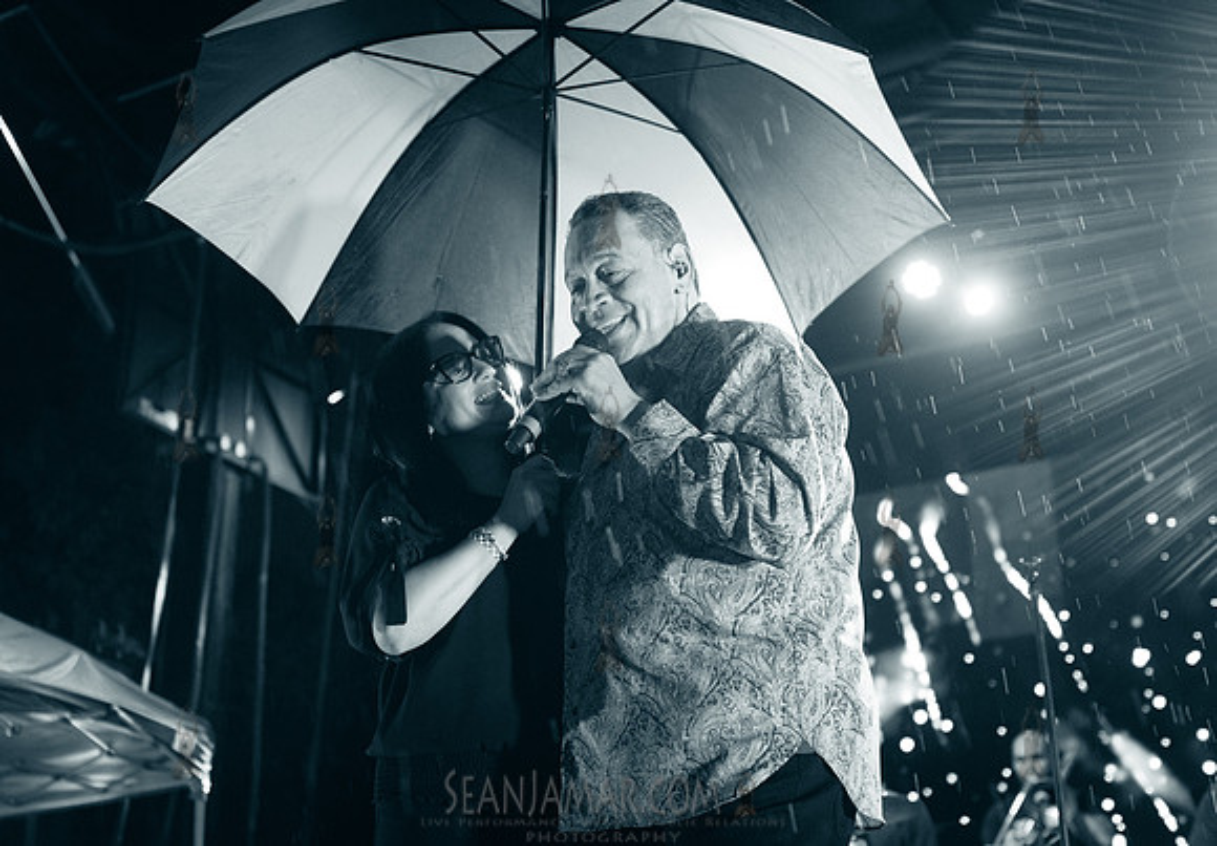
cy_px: 486
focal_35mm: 53
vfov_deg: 26.1
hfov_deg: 36.9
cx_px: 549
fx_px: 1824
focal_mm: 45
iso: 3200
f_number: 3.2
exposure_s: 1/125
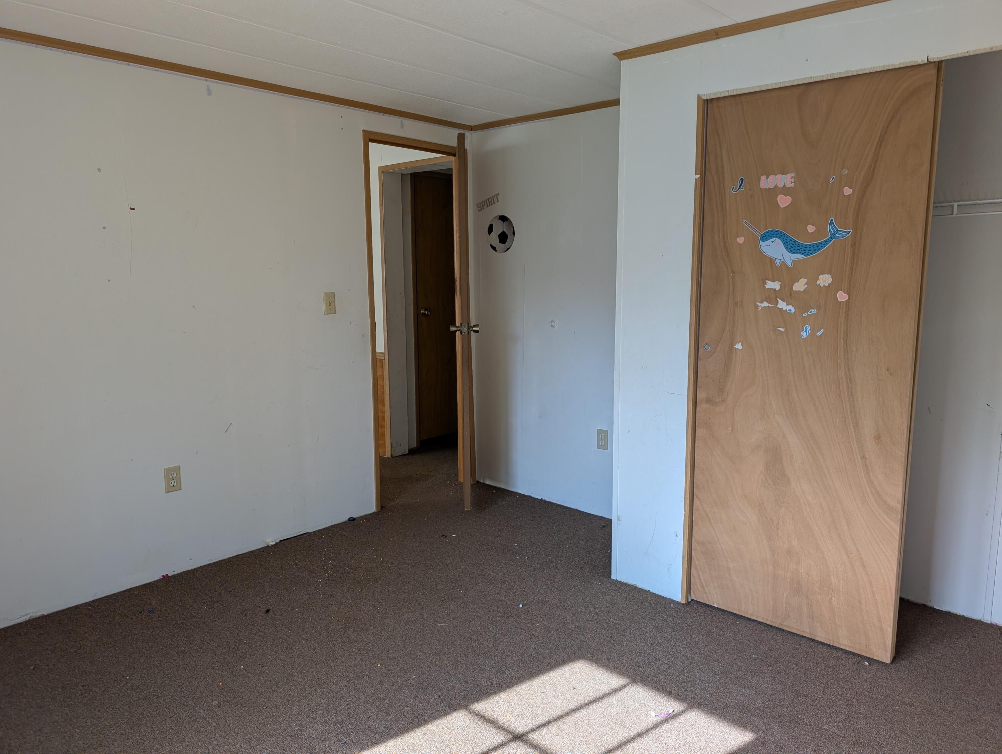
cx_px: 501
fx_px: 696
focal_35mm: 24
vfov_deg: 56.9
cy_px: 377
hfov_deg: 71.5
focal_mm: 6.9
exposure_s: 1/89.8
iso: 21
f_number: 1.68
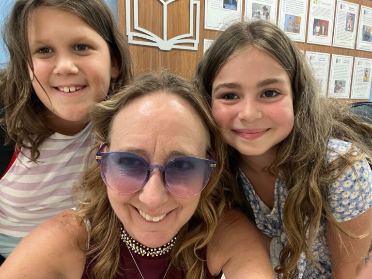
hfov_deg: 73.9
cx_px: 186
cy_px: 140
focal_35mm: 23
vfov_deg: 58.9
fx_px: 247
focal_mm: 2.71
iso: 400
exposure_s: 1/40
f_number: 2.2
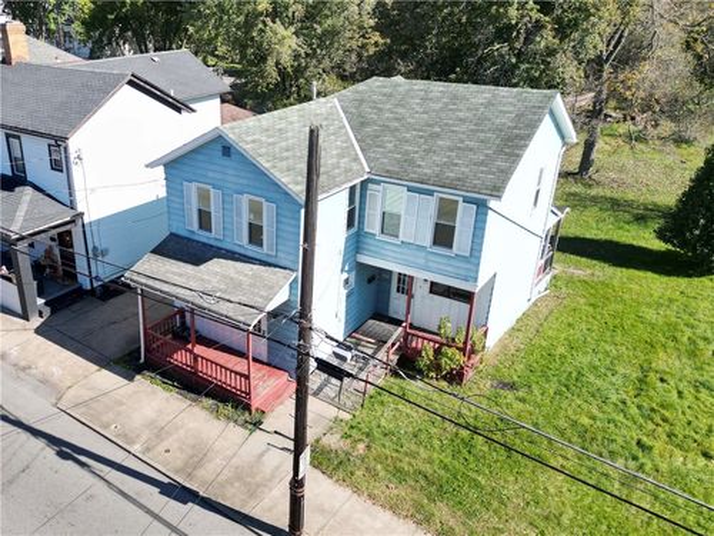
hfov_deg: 71.6
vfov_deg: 56.8
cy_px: 268
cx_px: 357
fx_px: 495
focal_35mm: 24
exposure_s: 1/3000
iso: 200
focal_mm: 6.72
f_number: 1.7
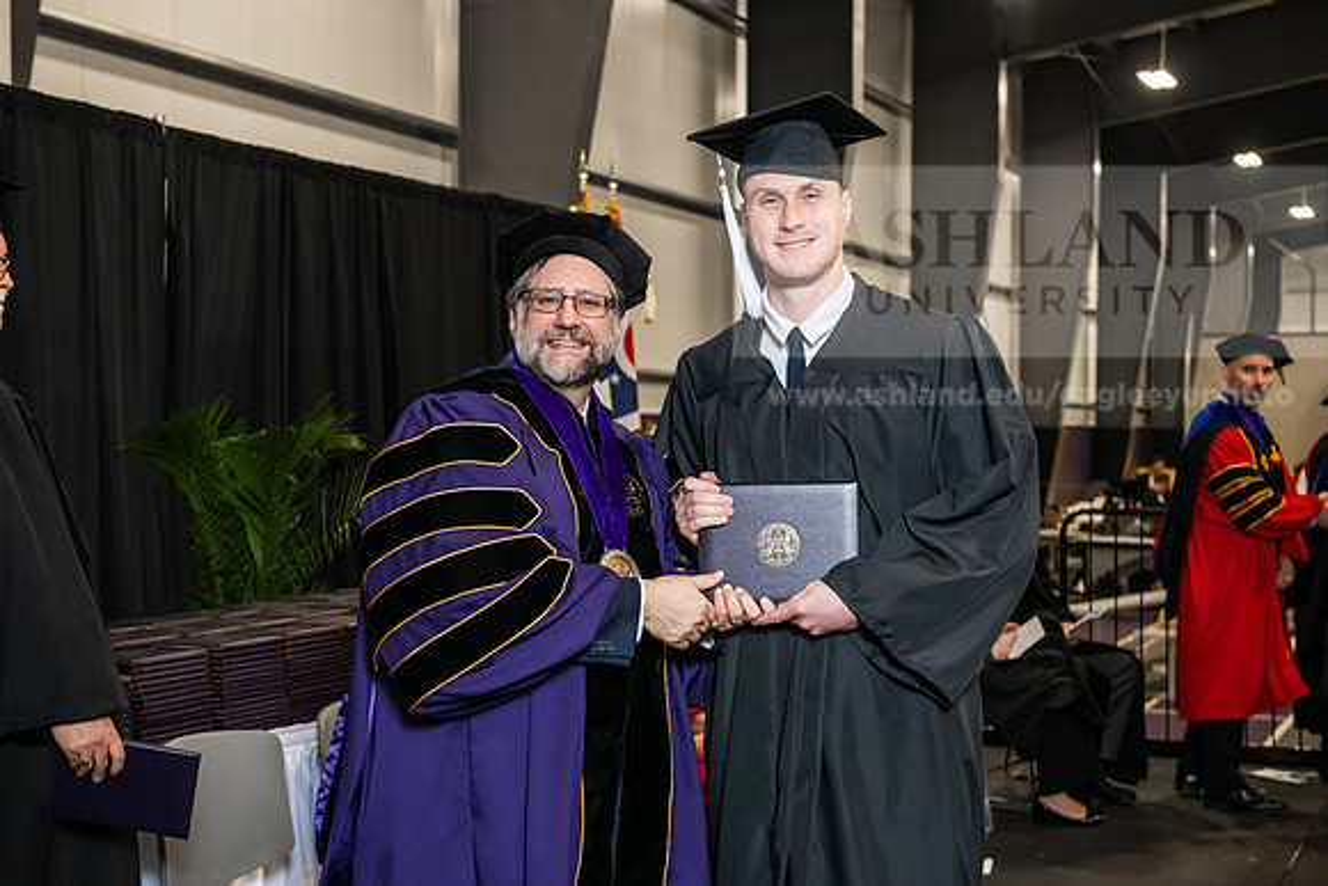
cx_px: 664
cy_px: 443
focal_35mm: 56
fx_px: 2066
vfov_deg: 24.2
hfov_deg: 35.6
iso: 2500
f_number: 5
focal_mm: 56
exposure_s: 1/200
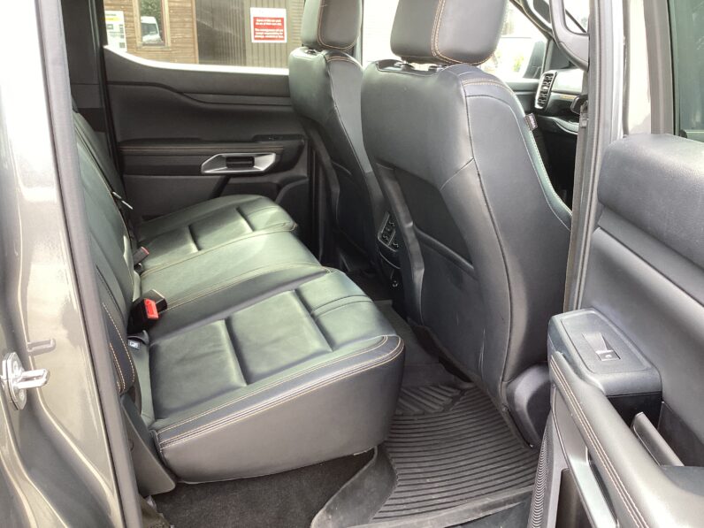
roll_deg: -0.6
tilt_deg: -19.8
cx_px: 352
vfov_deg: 45.4
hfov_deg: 58.4
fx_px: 630
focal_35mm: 31
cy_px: 264
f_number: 2.4
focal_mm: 3.3
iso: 64
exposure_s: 1/60
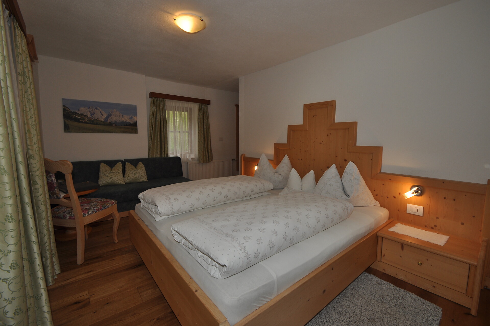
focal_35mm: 15
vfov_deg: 77.2
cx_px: 245
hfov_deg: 100.5
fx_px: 204
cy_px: 163
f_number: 7.1
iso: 200
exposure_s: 1/60
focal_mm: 10
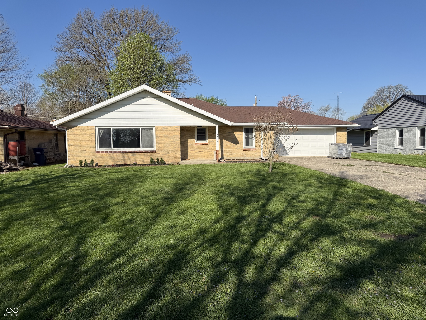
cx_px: 213
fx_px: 295
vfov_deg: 56.8
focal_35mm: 24
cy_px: 160
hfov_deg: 71.6
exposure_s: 1/5319
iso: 80
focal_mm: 6.76
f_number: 1.78
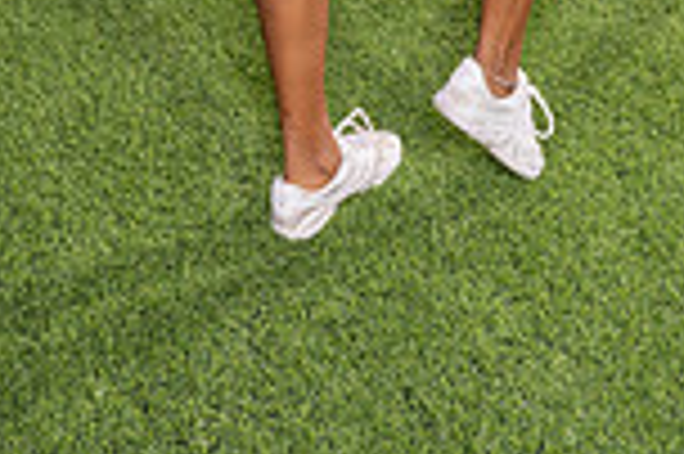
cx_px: 374
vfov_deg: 14.3
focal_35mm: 77
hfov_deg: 26.3
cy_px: -494
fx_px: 1461
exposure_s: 1/250
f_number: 4.5
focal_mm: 26
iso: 640
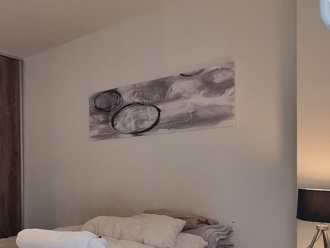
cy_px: 181
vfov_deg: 40.8
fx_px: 324
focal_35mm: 34
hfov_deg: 48.3
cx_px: 33
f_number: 2.2
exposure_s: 1/60
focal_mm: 2.2
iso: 125
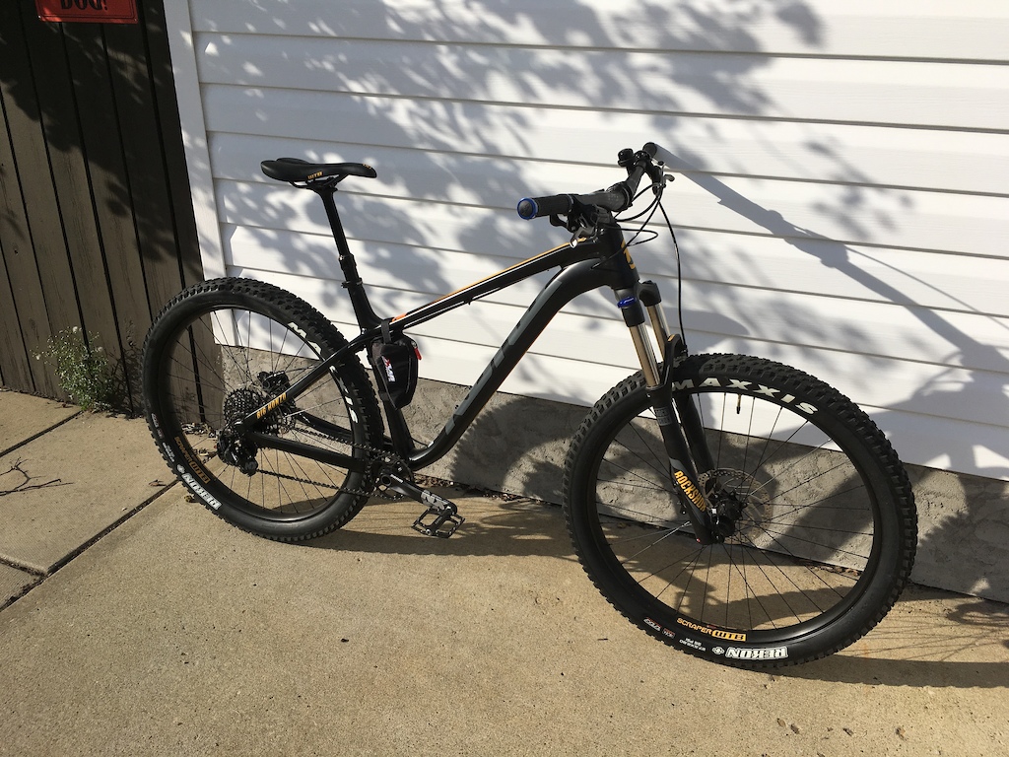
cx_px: 504
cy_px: 378
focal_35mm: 29
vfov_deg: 48.2
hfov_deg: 61.7
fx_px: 845
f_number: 2.2
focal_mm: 4.15
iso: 25
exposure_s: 1/2747
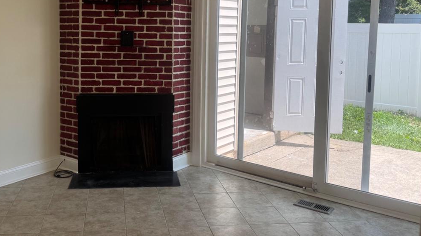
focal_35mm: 38
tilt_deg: -3.9
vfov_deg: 30.7
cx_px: 151
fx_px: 424
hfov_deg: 52.1
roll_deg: -0.8
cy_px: 61
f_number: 1.78
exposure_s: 1/664
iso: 80
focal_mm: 6.76
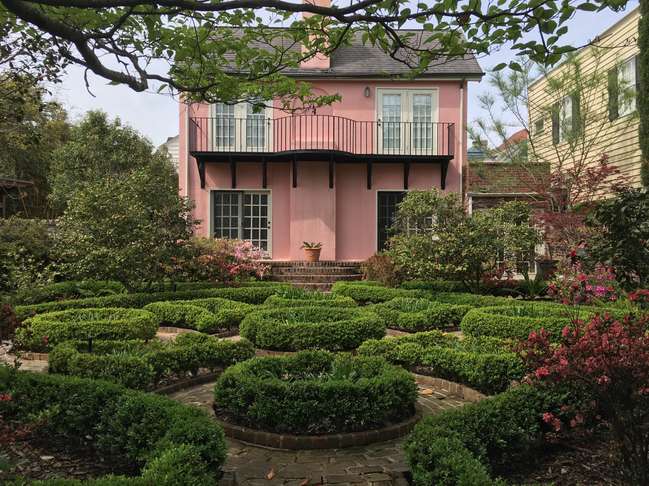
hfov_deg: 61.7
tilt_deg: +2.0
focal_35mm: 29
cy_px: 243
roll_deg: -0.8
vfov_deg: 48.2
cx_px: 324
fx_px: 544
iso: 25
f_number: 2.2
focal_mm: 4.15
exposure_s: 1/894
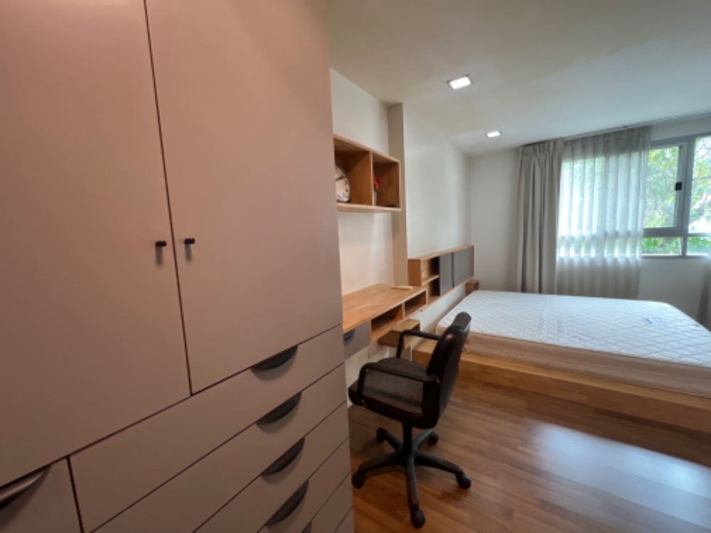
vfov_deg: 89.9
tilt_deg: -6.5
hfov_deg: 106.2
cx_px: 356
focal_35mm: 13
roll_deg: +3.8
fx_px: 267
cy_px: 266
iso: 200
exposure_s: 1/100
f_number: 1.8
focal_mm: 1.57
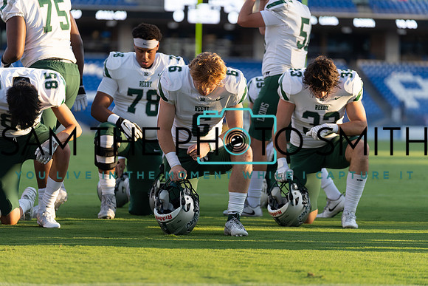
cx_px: 214
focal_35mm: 146
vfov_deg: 9.4
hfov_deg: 14.1
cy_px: 143
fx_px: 1736
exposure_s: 1/1250
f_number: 3.2
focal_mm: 146
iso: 500
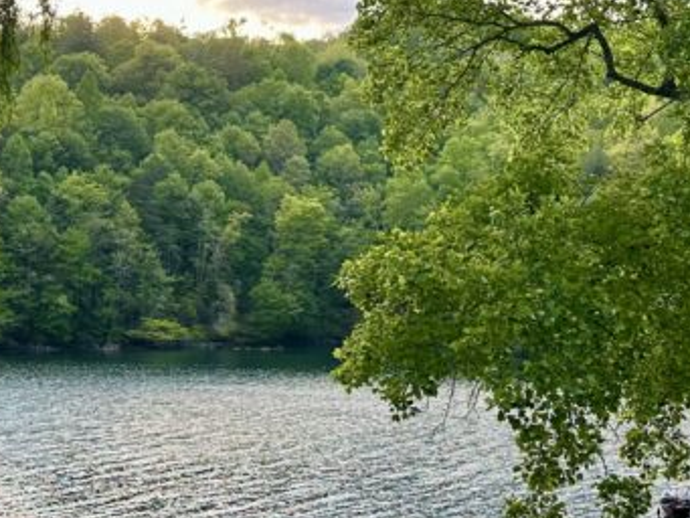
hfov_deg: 27.0
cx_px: 391
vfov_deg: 20.4
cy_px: 314
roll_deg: -0.4
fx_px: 1436
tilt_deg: -1.5
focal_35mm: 72
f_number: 1.78
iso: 80
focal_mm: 6.86
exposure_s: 1/380
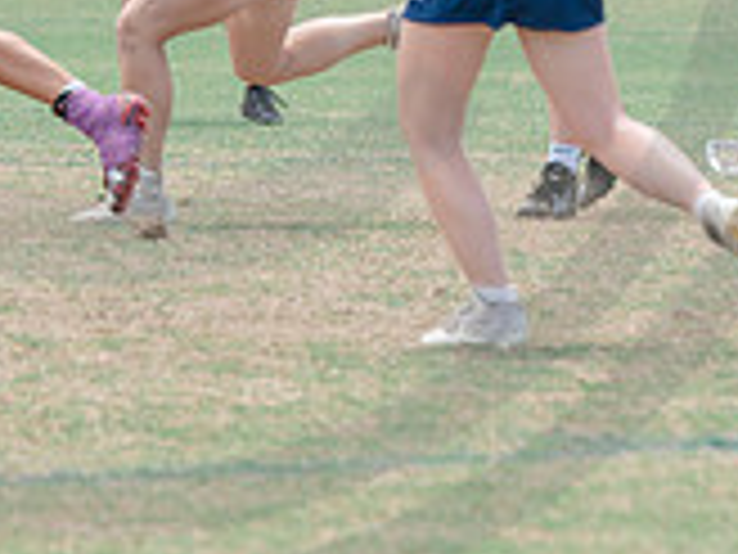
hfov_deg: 3.1
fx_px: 13772
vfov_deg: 2.3
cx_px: 94
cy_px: -155
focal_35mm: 646
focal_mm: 190
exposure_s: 1/1600
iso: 400
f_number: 5
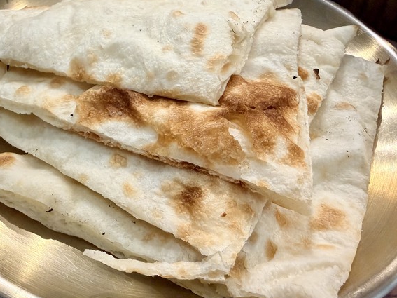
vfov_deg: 42.9
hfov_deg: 55.2
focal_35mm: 33
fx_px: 378
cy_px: 143
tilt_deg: -50.4
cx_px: 177
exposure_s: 1/60
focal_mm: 2.22
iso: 320
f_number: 2.2
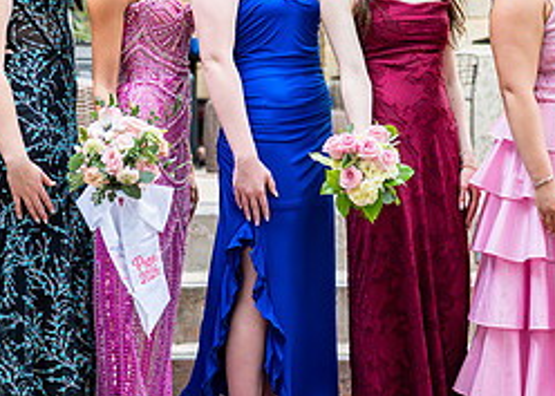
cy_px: 125
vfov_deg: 9.3
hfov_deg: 13.0
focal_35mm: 154
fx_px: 2427
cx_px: 144
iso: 640
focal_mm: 50
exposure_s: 1/500
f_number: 2.5
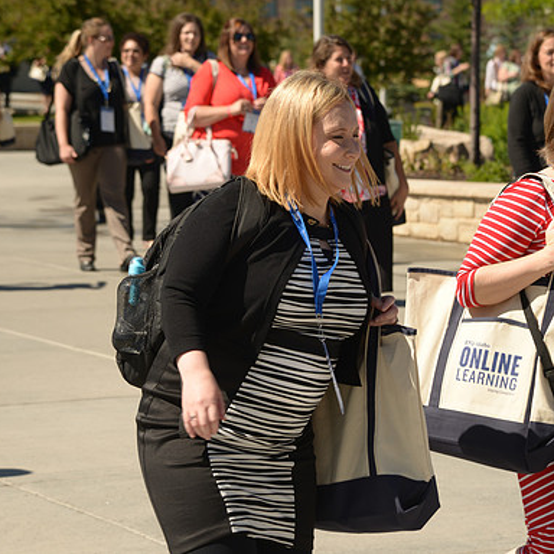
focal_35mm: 154
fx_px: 2788
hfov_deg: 11.3
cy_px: 276
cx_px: 293
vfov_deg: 11.3
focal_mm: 120
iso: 100
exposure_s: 1/250
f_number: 8
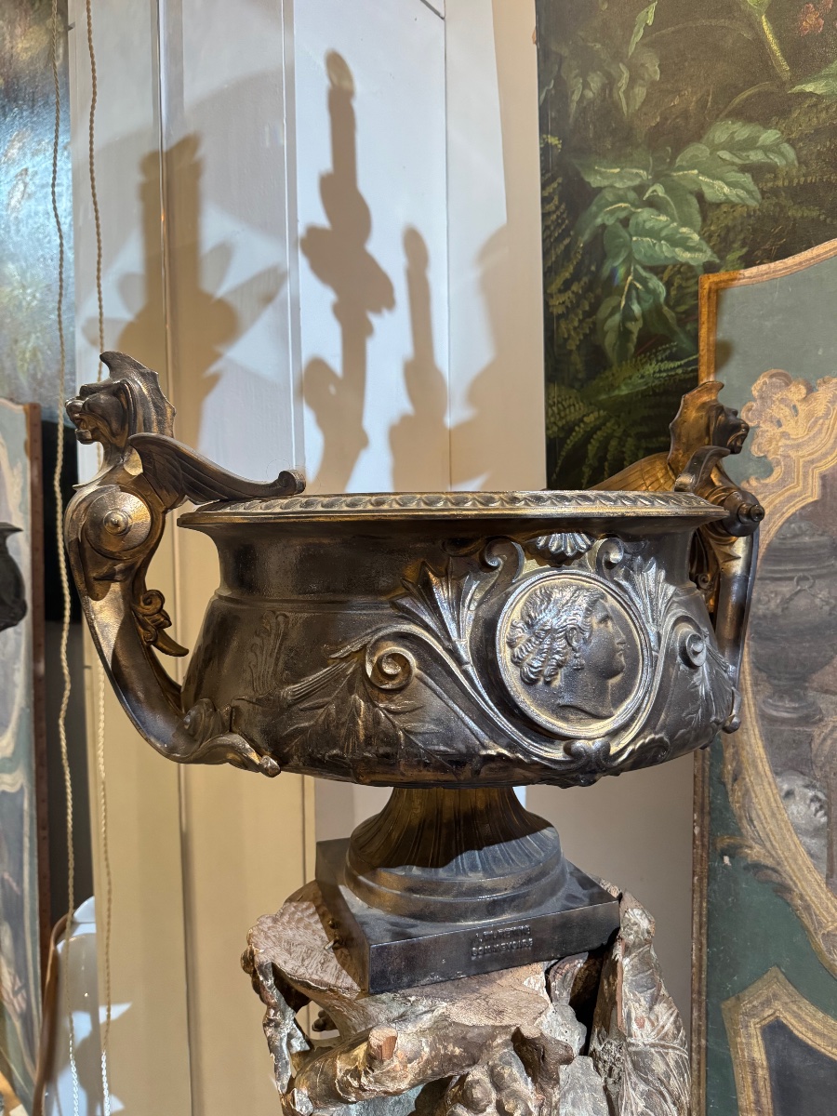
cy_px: 558
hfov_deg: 56.8
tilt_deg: -1.9
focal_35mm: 24
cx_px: 418
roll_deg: +0.1
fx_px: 774
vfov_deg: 71.6
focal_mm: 6.76
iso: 400
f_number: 1.78
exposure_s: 1/50
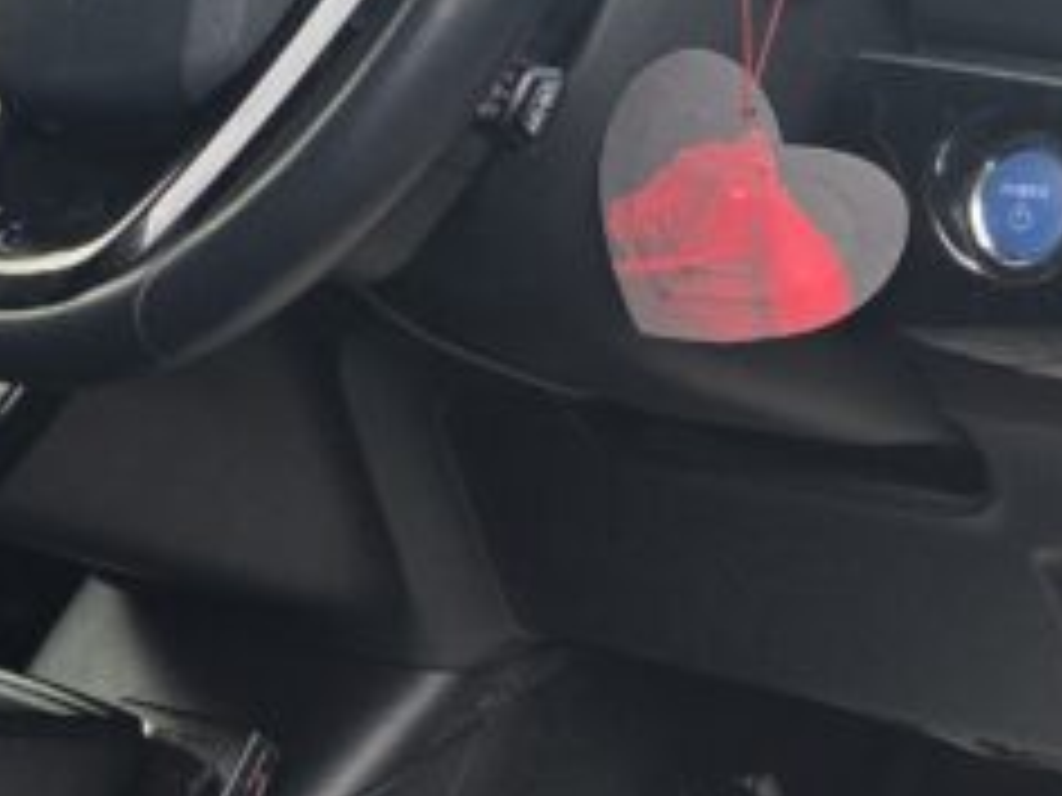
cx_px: 176
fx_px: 3068
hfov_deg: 19.4
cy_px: 522
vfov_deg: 14.8
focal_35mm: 100
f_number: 1.7
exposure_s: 1/359
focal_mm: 6.3
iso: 32
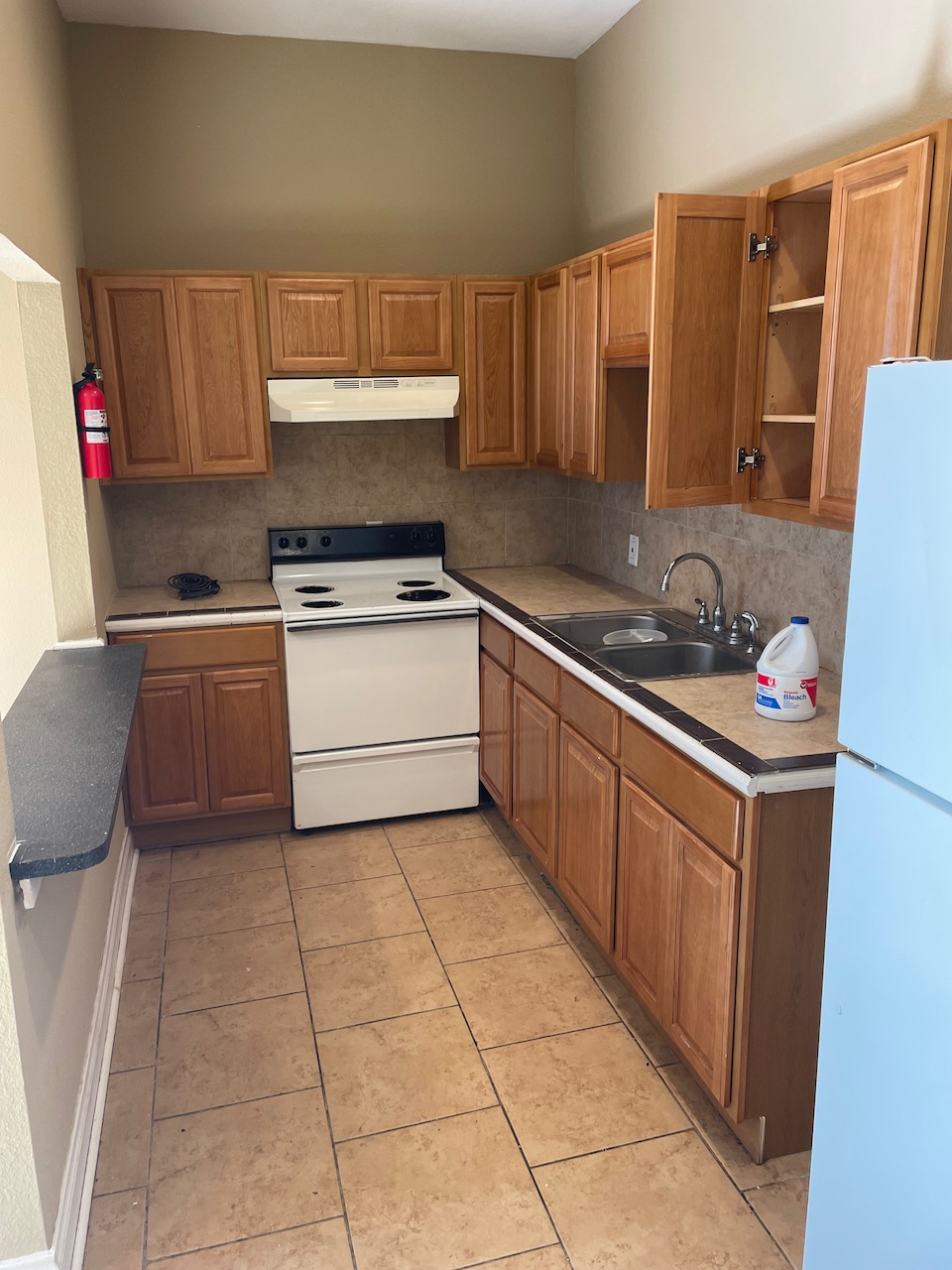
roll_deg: +1.3
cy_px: 635
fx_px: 953
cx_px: 476
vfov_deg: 67.3
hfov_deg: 53.1
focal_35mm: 26
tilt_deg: -12.2
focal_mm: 4.2
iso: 64
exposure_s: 1/60
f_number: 1.6
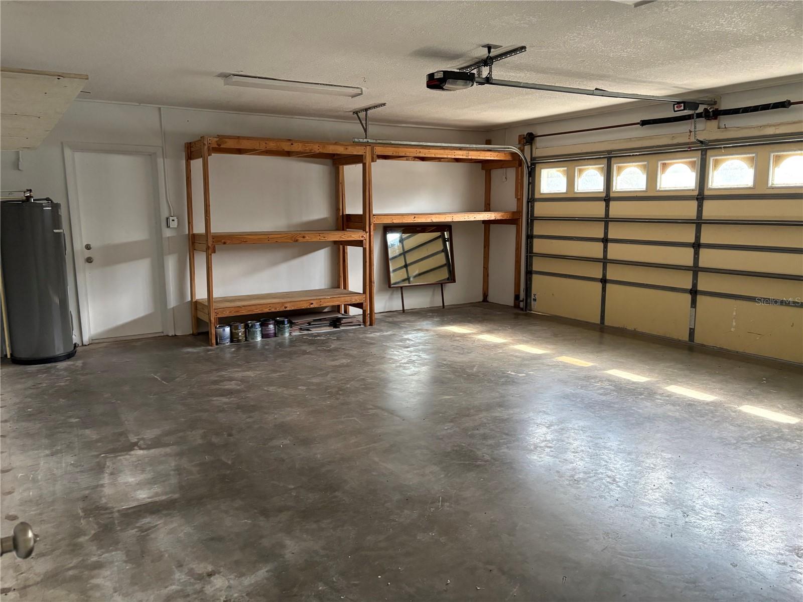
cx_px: 402
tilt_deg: -9.1
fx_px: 603
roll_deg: +1.1
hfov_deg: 67.3
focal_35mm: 26
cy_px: 301
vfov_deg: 53.1
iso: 250
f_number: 1.6
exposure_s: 1/120
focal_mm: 5.96
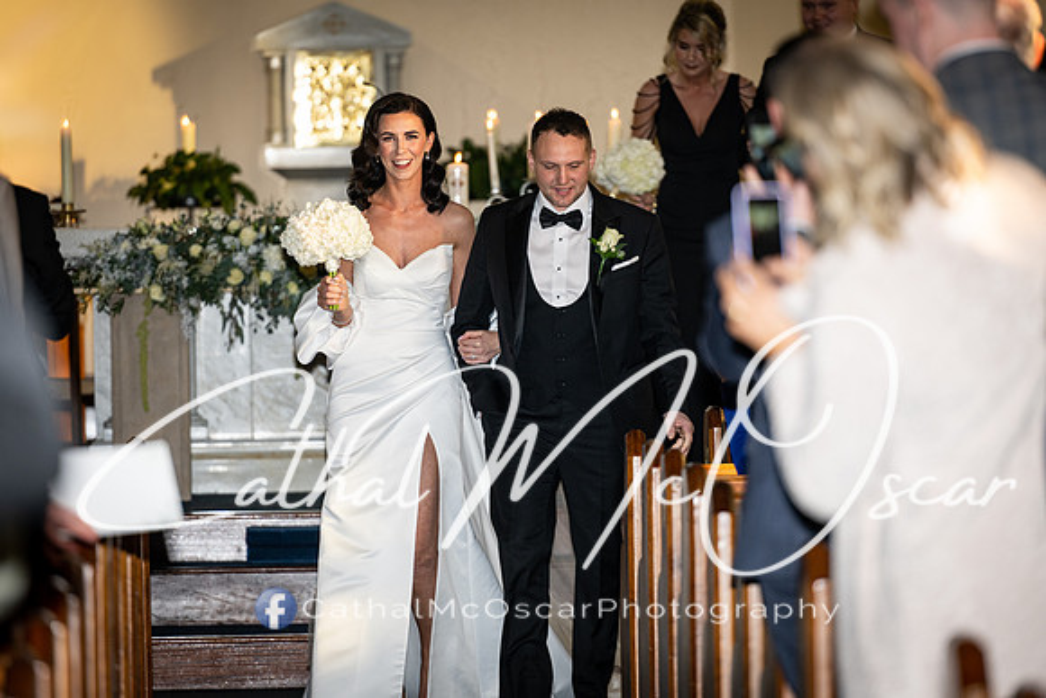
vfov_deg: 6.9
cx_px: 523
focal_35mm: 200
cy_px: 349
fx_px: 5808
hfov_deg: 10.3
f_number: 2.8
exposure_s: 1/250
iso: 400
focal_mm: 195
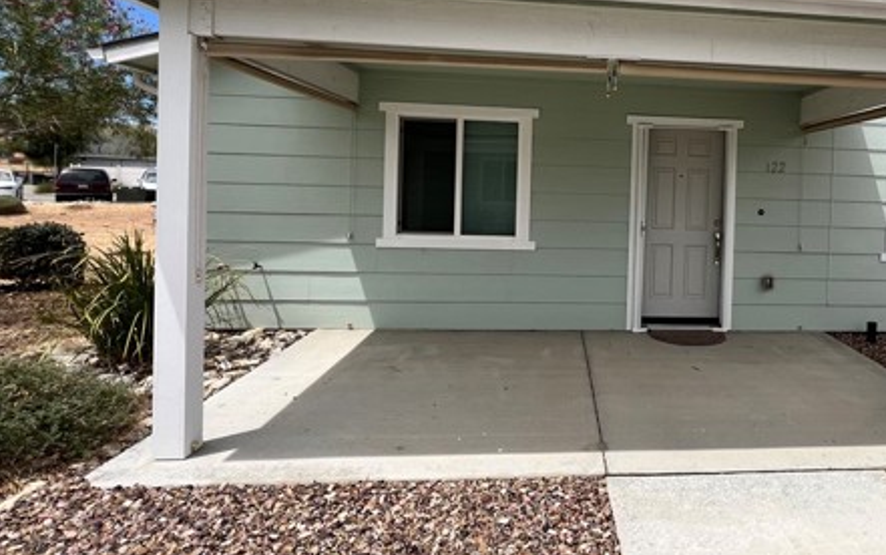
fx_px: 483
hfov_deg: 81.4
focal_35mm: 20
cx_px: 609
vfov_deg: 58.7
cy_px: 199
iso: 32
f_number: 1.8
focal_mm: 1.57
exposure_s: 1/1179
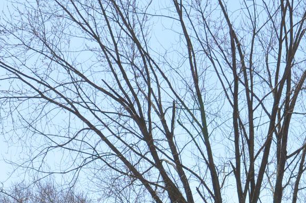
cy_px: 309
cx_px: 332
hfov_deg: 15.8
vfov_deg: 10.5
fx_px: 1070
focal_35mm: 126
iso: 250
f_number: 9.5
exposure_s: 1/350
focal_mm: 24
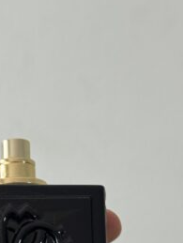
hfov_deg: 13.9
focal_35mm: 106
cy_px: 243
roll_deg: -0.5
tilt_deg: -25.0
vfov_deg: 18.1
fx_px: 745
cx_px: 30
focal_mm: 6.76
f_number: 1.78
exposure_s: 1/50
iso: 80
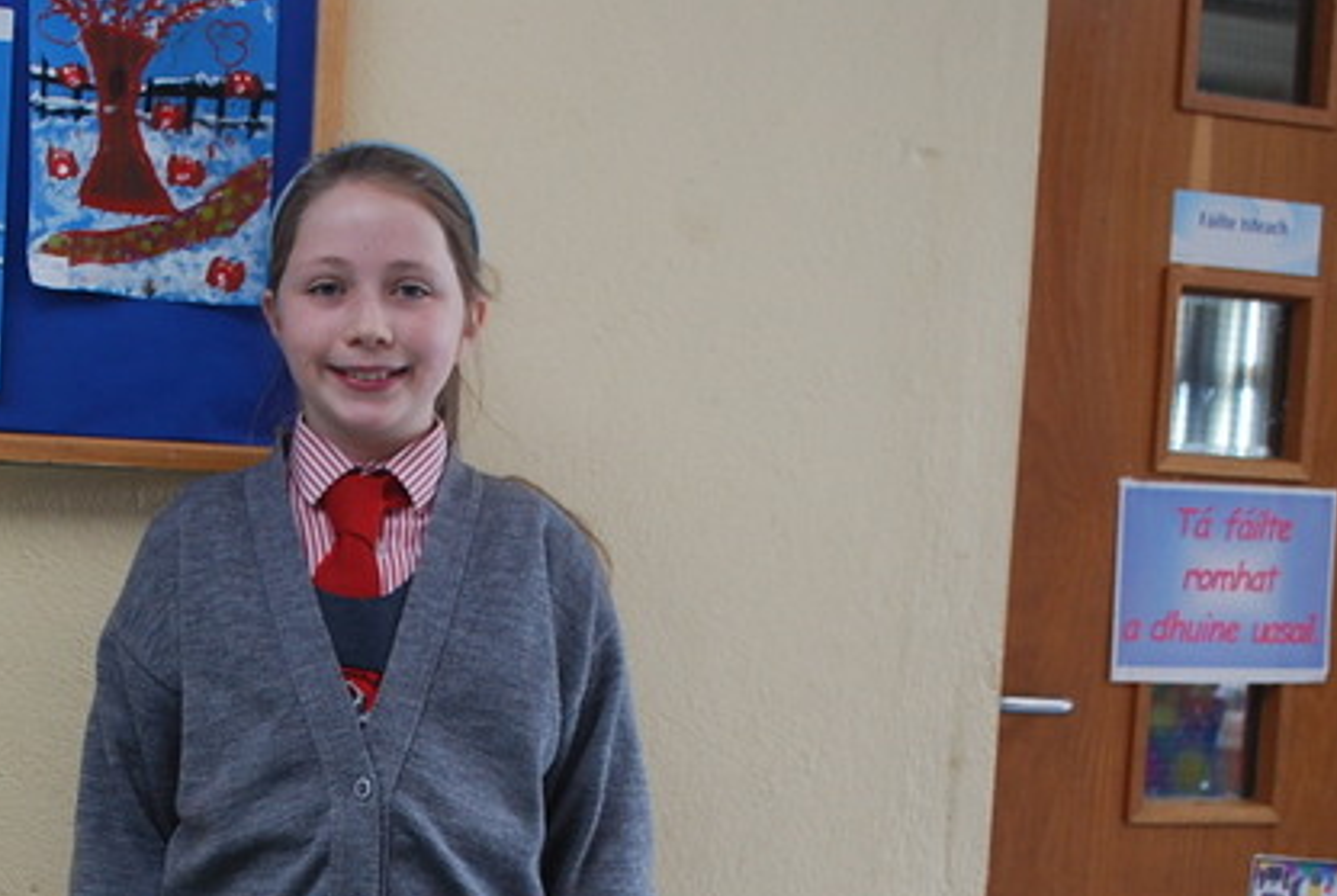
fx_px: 2790
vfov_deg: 17.9
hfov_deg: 26.5
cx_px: 309
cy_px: 854
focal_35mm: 75
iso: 400
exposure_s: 1/15
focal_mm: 26
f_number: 4.2
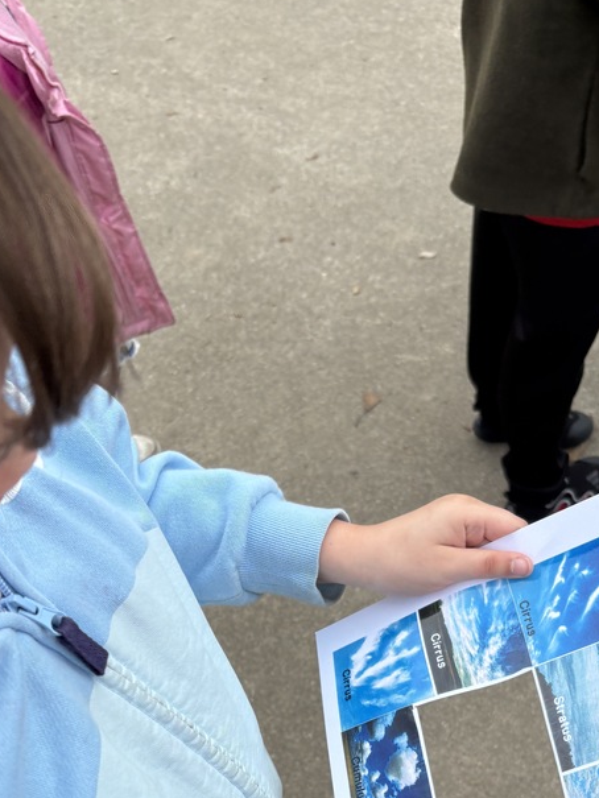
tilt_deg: -55.6
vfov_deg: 41.1
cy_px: 637
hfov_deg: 32.9
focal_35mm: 44
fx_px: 1015
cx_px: 319
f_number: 1.6
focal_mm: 5.96
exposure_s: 1/1626
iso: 50
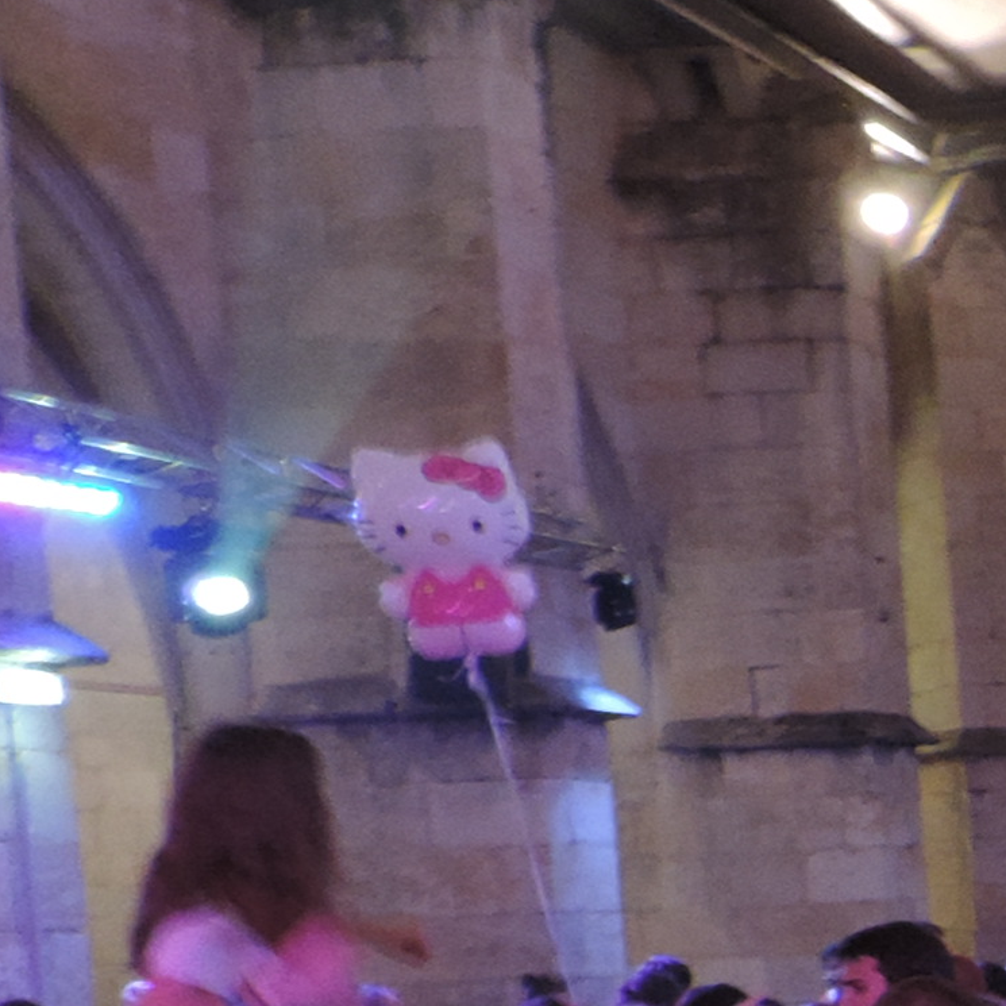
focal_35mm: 93
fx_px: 3058
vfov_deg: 17.9
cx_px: 2198
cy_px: 1157
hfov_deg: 14.4
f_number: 3
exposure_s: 1/10
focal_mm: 4.3
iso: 400
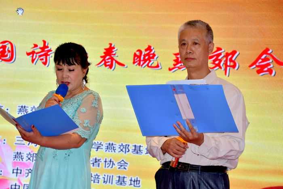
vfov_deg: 10.6
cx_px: 142
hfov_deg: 15.9
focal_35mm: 129
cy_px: 94
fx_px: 1014
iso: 400
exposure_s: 1/125
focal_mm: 86
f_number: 5.6
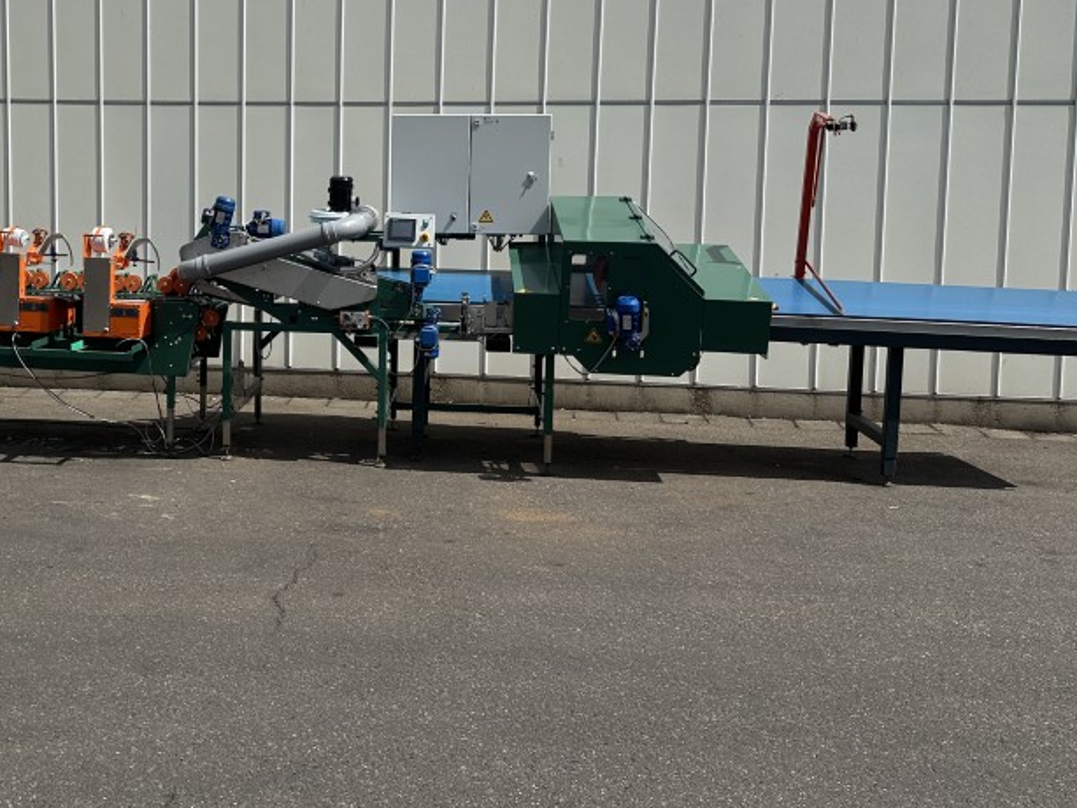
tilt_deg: -3.5
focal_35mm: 40
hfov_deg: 45.4
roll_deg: -1.5
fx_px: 1245
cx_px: 289
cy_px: 275
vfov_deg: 35.7
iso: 80
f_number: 1.78
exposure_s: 1/7576
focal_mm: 6.86
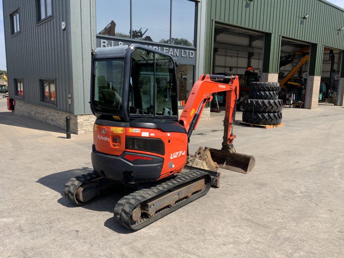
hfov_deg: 61.7
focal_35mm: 29
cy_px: 129
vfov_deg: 48.2
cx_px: 172
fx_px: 288
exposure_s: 1/1451
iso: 16
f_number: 1.8
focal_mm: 3
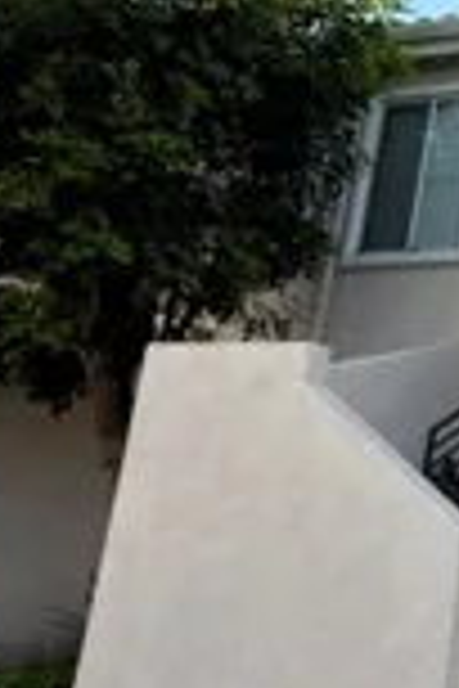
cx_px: 965
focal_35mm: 71
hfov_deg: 15.0
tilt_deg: +17.5
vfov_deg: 28.0
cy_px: 171
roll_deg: -1.9
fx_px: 1358
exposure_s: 1/509
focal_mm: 2.22
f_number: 2.2
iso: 20
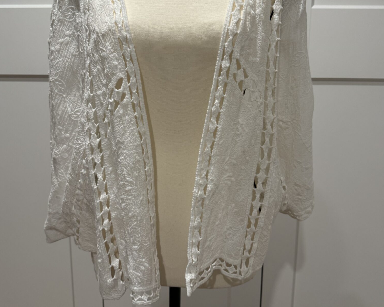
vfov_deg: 45.7
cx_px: 190
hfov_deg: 55.7
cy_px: 132
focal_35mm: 32
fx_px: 364
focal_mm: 6.76
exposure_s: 1/60
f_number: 1.78
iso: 125
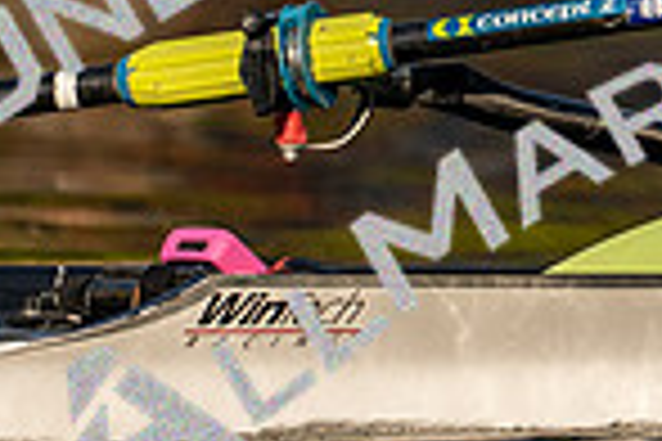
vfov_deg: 0.6
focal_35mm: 2365
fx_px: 43486
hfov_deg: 0.9
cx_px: 977
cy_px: -153
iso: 280
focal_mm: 400
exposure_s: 1/2500
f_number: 4.5
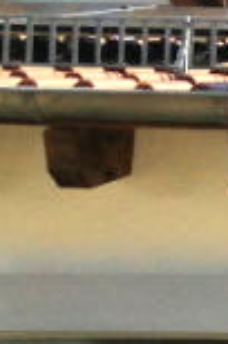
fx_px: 1479
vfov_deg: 13.1
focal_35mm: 155
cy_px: 331
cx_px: 939
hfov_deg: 6.7
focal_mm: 3.5
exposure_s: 1/1133
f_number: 1.8
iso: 50
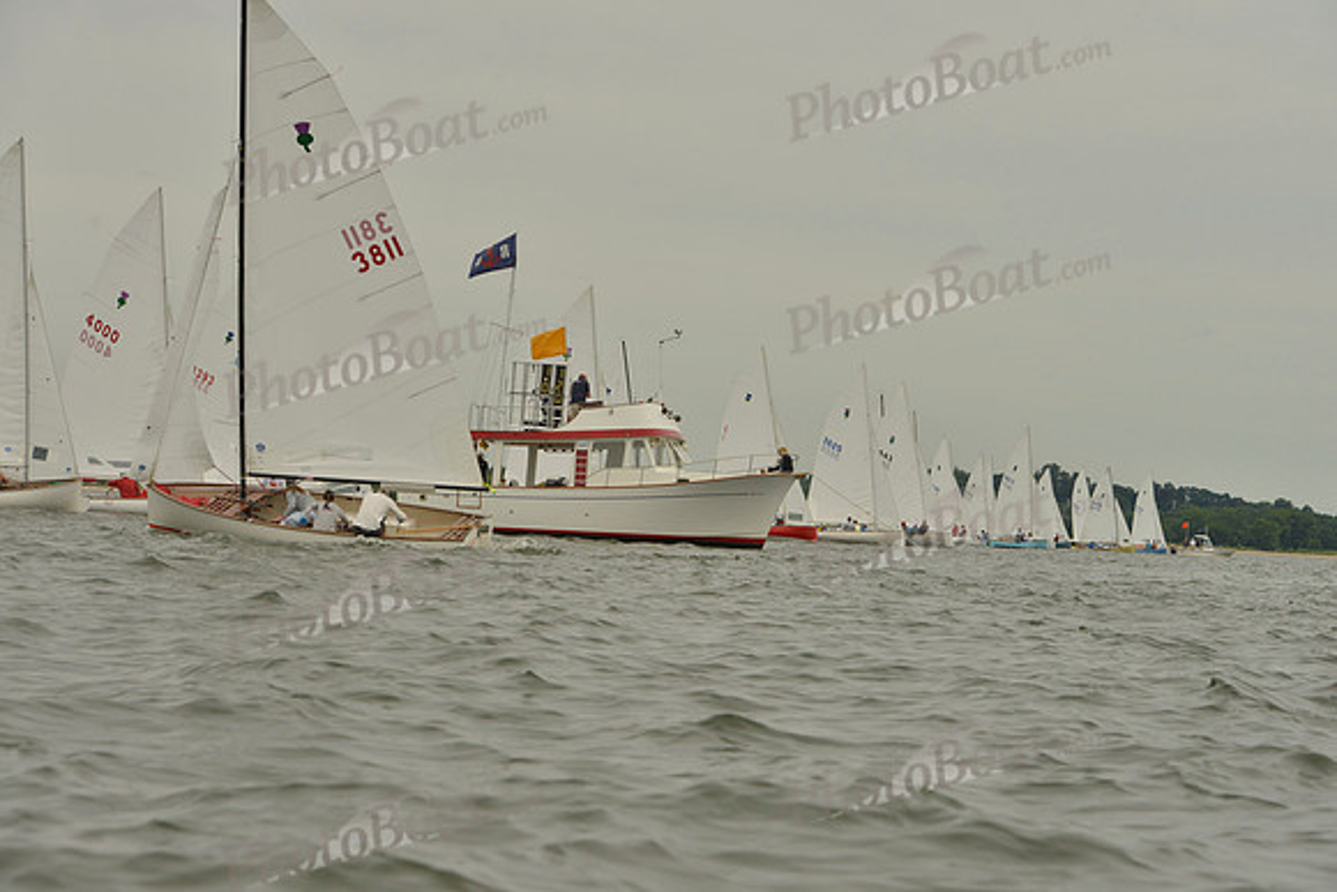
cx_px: 668
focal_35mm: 70
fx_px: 2600
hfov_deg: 28.8
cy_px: 446
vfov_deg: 19.5
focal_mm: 70
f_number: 8
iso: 400
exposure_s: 1/2000
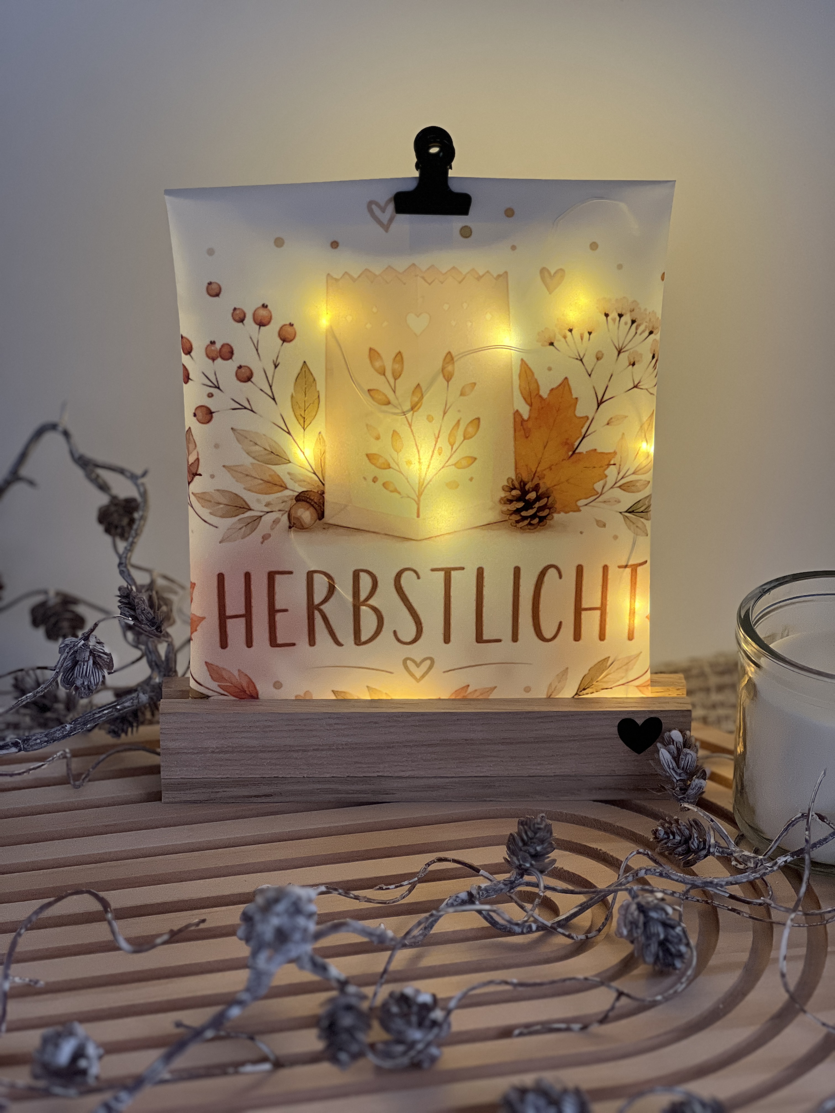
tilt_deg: -26.1
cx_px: 418
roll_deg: -0.9
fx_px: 2477
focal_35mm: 77
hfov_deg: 19.1
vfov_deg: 25.3
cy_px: 556
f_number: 2.8
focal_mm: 9
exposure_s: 1/121
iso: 250
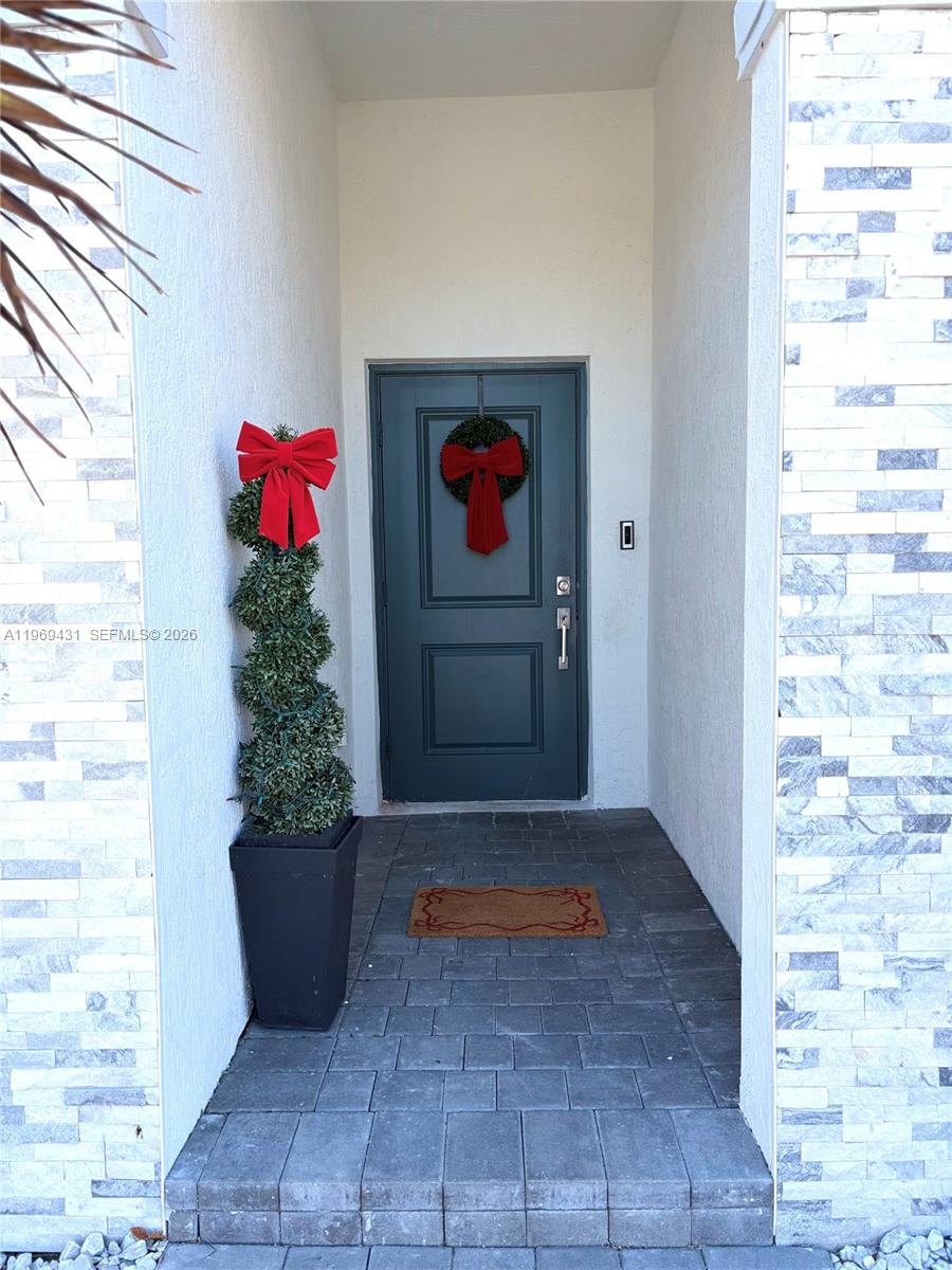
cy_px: 635
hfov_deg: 53.1
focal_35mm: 26
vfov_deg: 67.3
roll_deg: +0.5
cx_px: 476
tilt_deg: -4.3
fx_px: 953
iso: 50
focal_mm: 5.96
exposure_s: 1/478
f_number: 1.6
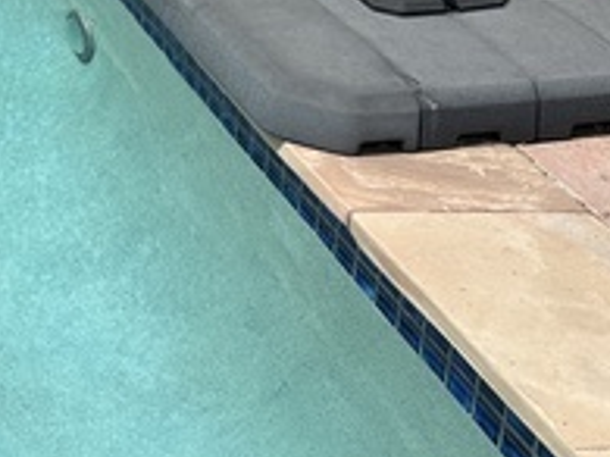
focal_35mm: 82
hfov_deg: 22.6
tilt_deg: -24.1
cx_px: -50
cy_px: 45
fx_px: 1444
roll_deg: -3.6
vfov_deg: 17.7
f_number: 1.78
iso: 80
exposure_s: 1/7042
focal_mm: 6.86
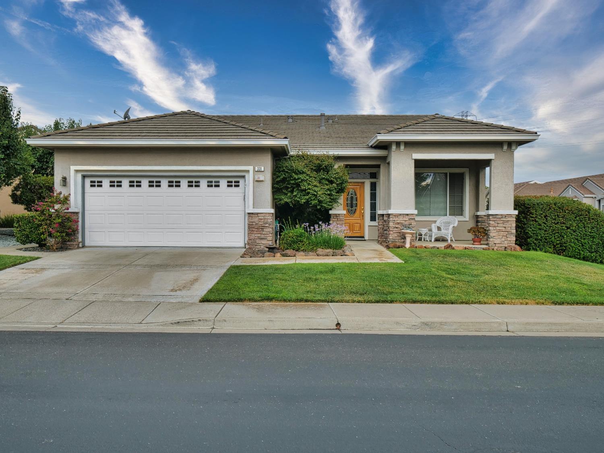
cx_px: 302
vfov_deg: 49.7
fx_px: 489
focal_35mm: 28
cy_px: 226
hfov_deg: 63.4
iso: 160
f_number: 8
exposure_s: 1/250
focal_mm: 14
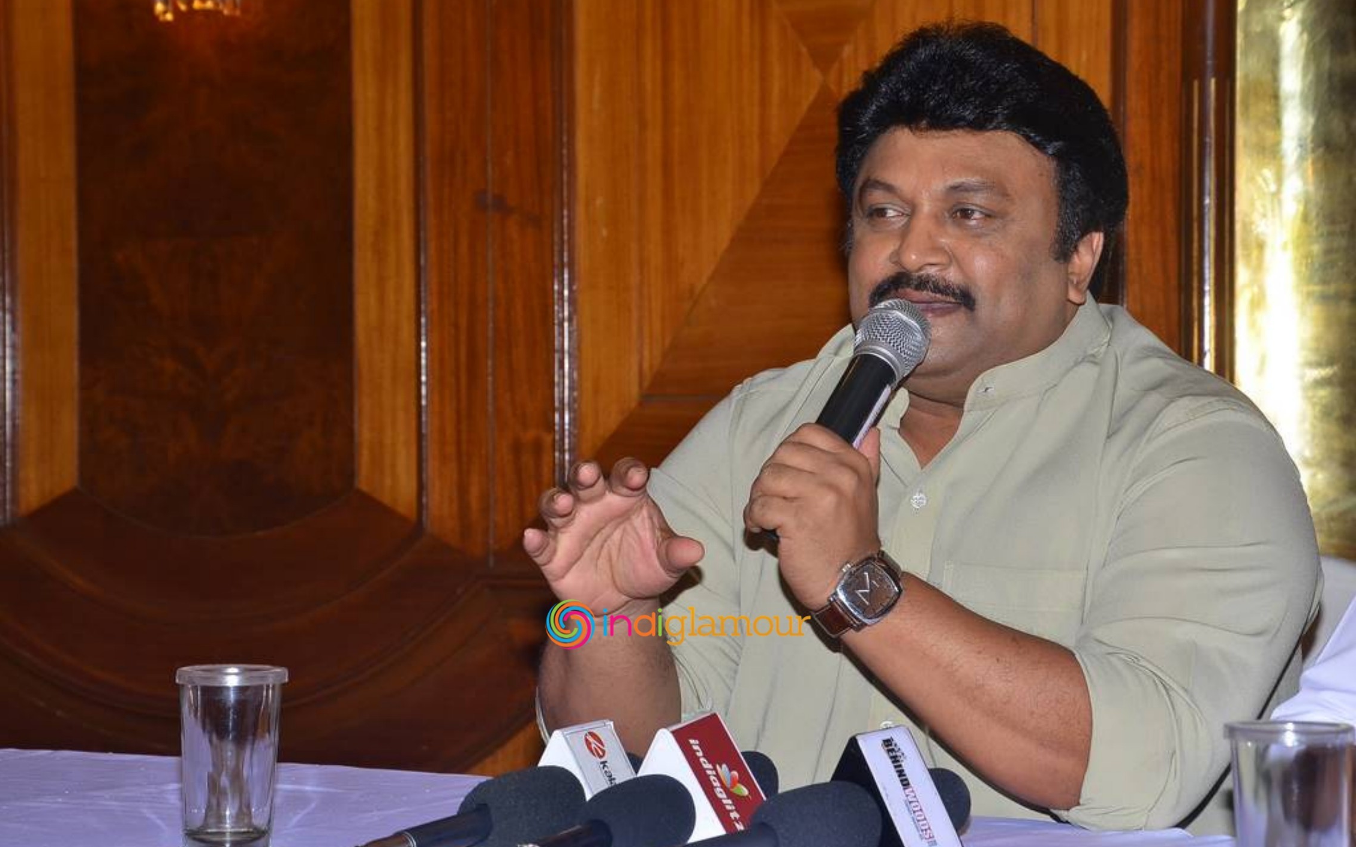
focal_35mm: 107
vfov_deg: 12.2
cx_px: 677
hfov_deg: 19.5
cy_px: 415
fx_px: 3954
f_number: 10
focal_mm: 70
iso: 800
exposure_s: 1/125
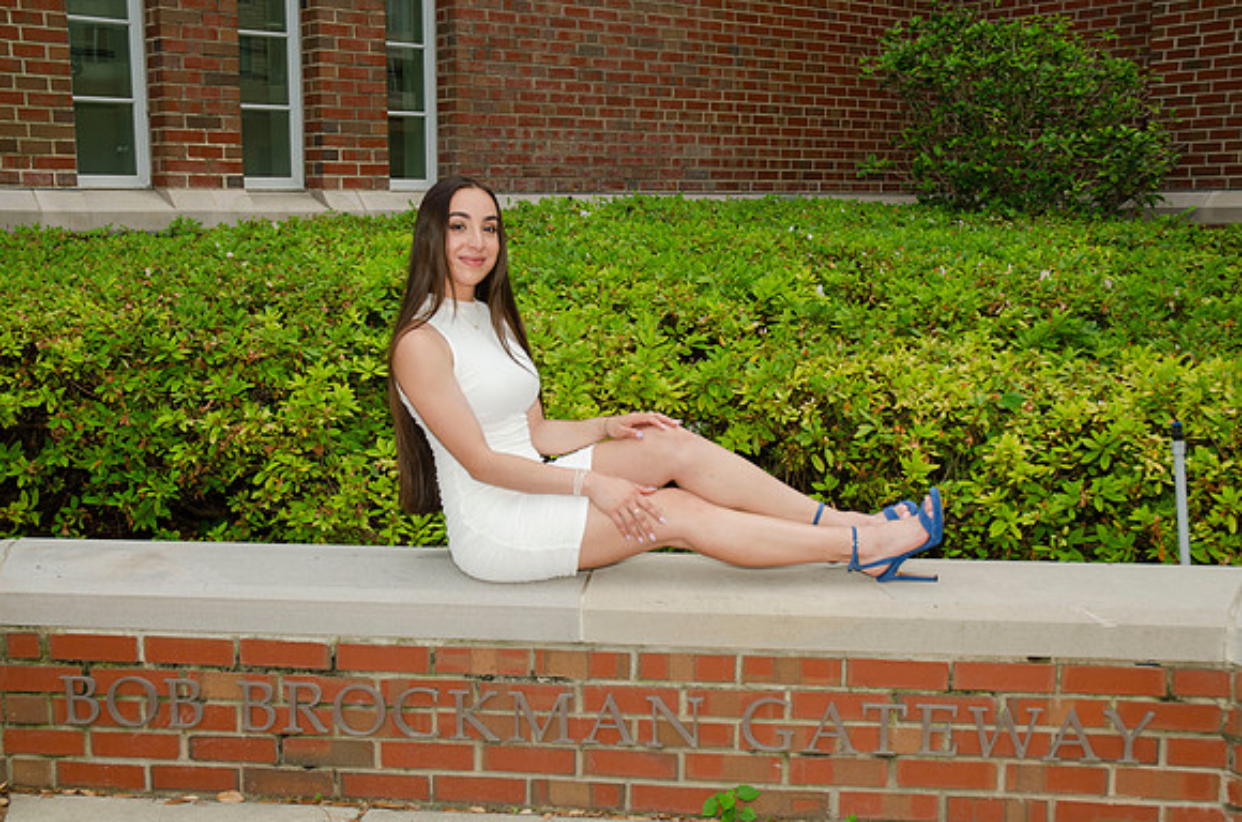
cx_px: 621
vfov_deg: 30.7
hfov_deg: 45.0
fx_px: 1497
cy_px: 411
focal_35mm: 44
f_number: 6.3
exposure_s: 1/250
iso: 100
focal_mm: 29
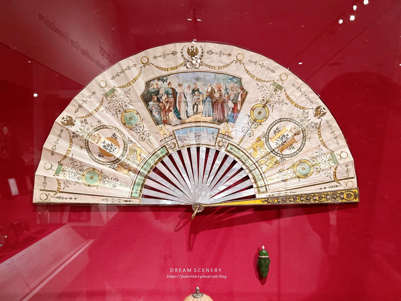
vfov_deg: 53.1
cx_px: 200
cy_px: 150
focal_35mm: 26
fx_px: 301
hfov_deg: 67.3
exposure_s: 1/40
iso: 400
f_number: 1.5
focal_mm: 5.7
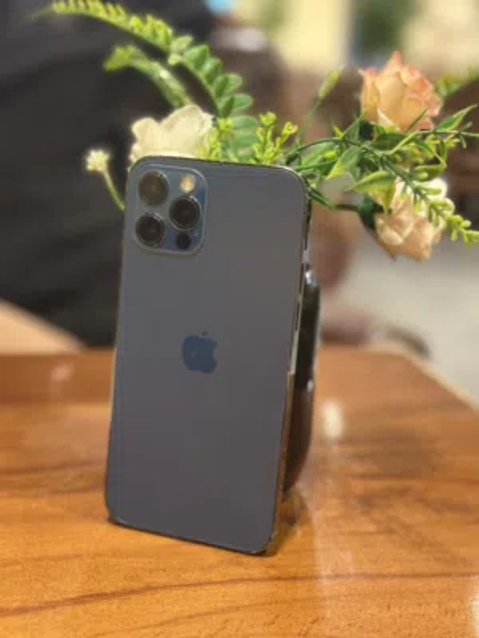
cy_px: 319
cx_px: 240
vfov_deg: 39.7
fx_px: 886
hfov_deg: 30.3
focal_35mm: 48
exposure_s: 1/58
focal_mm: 6.86
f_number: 1.78
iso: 400
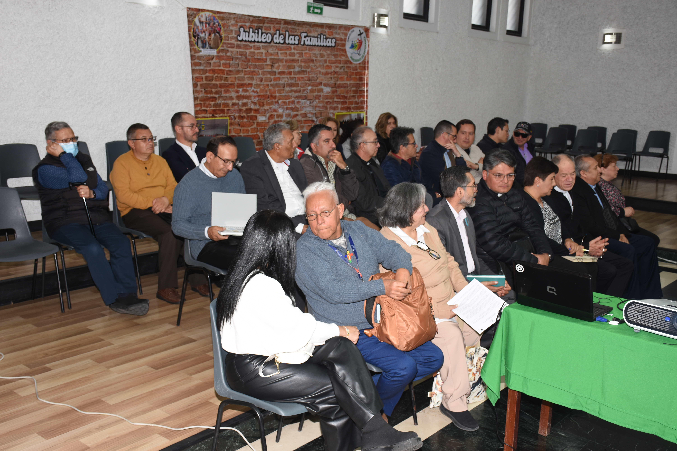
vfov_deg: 34.2
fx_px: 733
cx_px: 338
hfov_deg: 49.6
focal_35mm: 39
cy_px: 226
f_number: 5.6
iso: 250
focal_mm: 26
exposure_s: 1/80
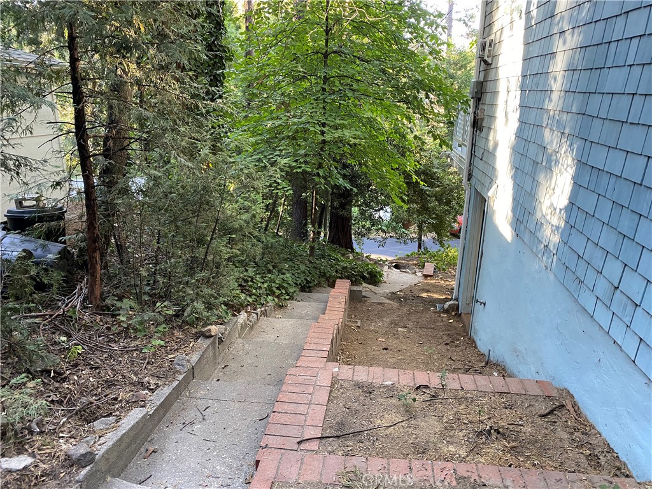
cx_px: 326
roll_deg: +0.4
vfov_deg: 53.1
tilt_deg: -17.1
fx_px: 490
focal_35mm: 26
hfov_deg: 67.3
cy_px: 244
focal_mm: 4.25
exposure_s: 1/60
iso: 250
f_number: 1.8
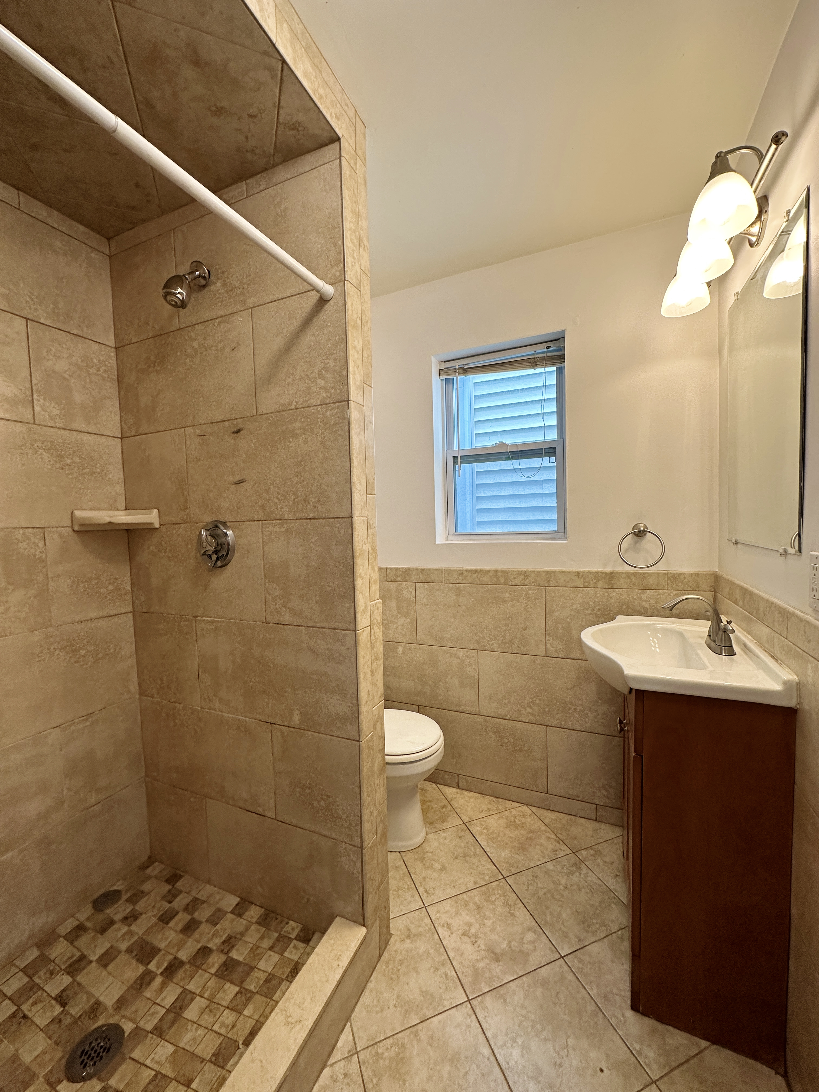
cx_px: 410
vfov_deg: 102.1
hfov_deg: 85.7
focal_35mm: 14
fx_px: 442
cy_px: 546
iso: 160
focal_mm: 2.22
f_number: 2.2
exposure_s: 1/120
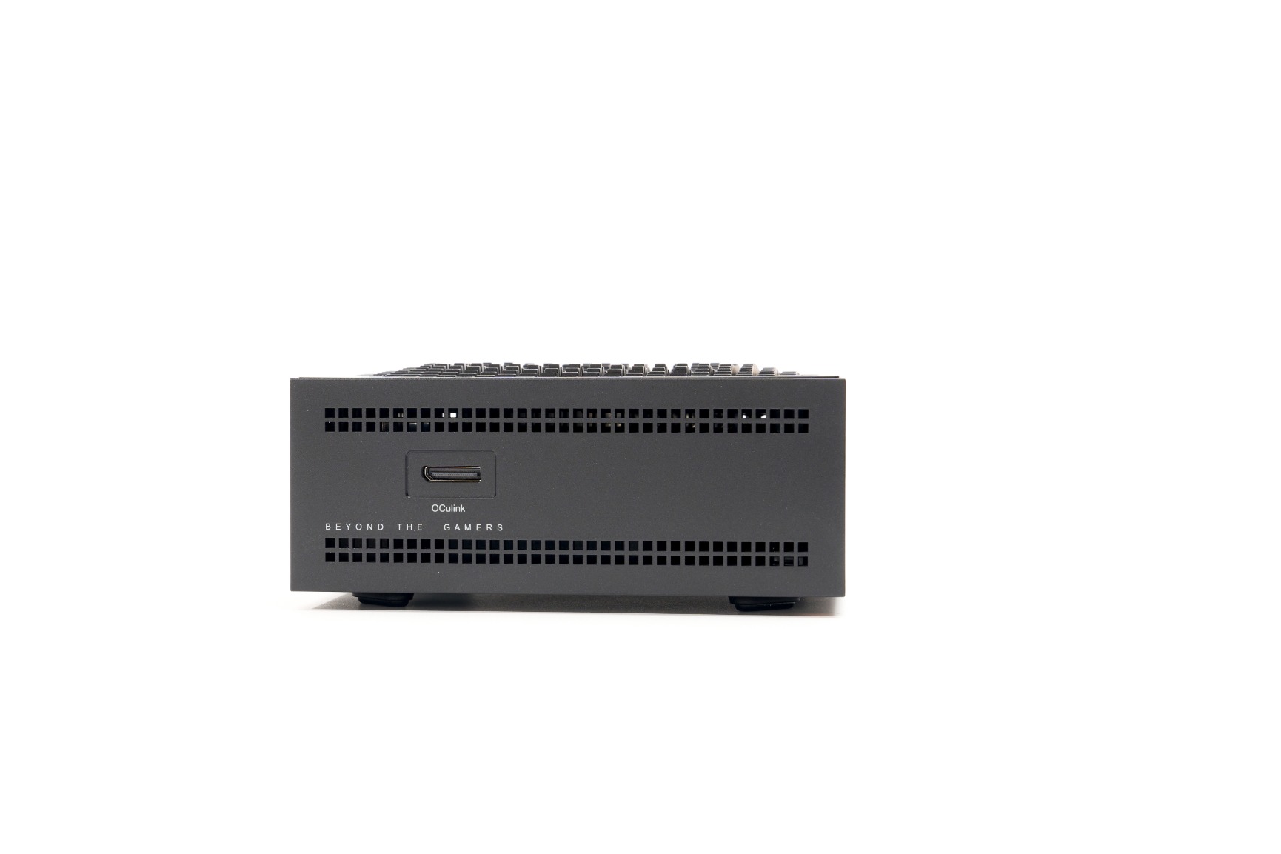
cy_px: 443
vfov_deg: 18.4
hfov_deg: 27.3
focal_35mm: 74
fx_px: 2633
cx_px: 544
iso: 320
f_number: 13
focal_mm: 64
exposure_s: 1/125
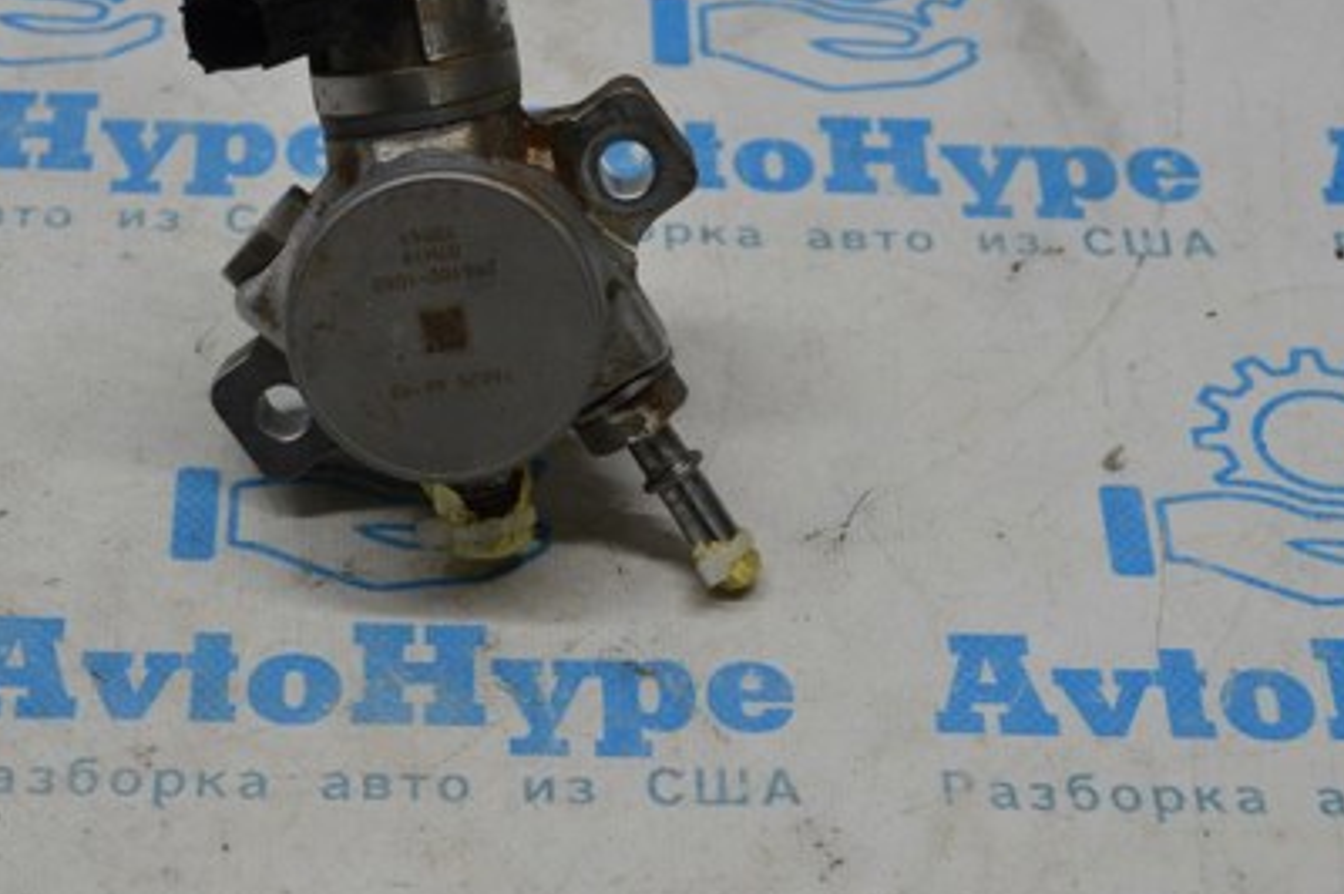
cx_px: 528
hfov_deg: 21.2
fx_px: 3581
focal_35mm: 96
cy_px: 397
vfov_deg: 14.2
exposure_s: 1/125
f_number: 5.6
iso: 400
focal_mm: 40
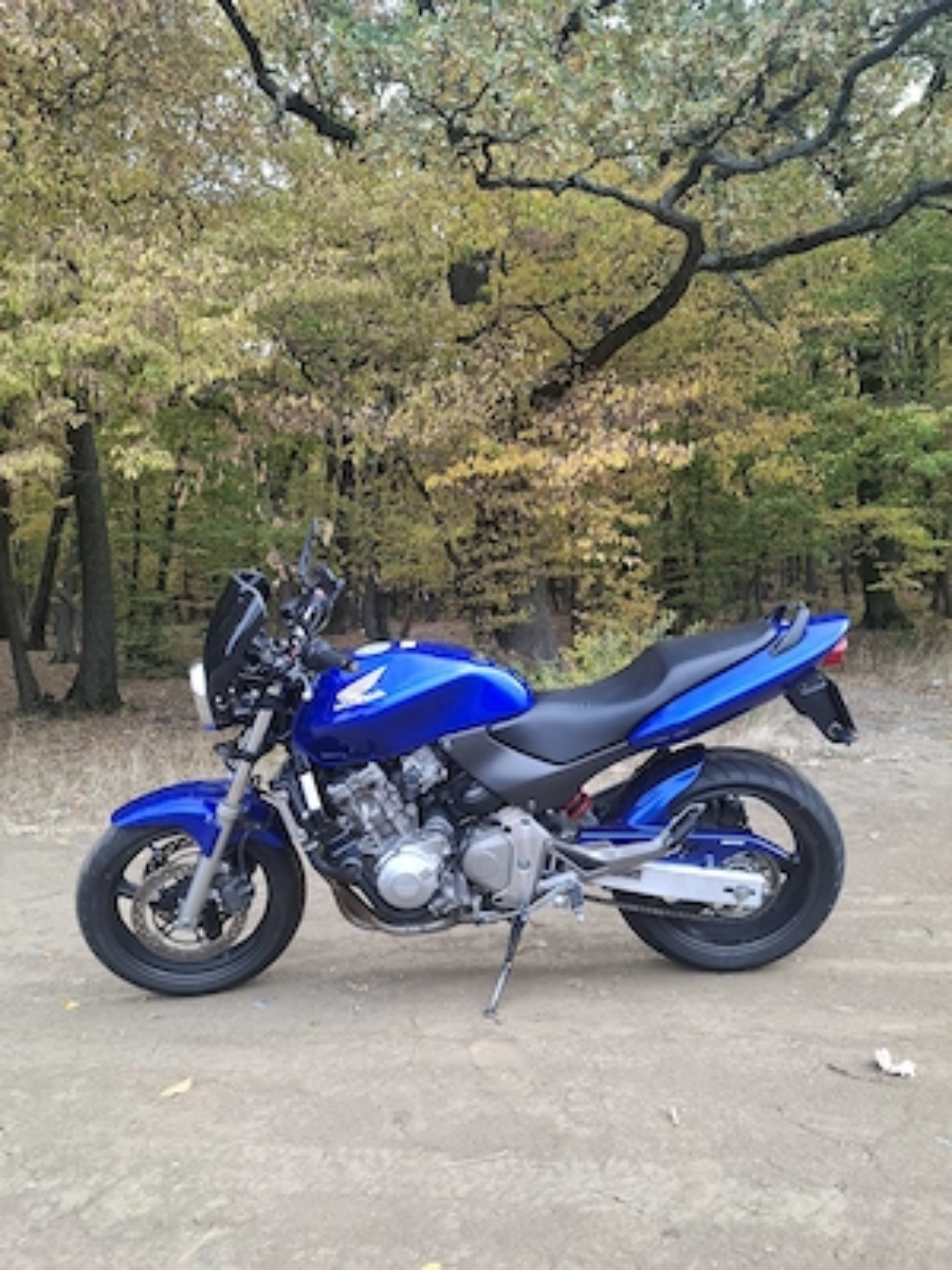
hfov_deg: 58.9
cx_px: 476
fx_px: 843
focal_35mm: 23
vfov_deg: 73.9
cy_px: 635
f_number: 1.8
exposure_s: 1/126
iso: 50
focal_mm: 5.54
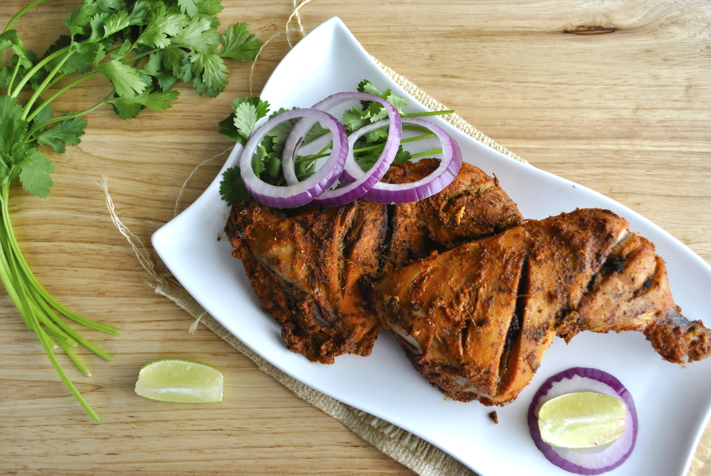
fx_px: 830
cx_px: 356
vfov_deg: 32.0
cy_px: 238
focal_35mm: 42
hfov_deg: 46.3
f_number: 5
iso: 200
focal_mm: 28
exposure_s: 1/100
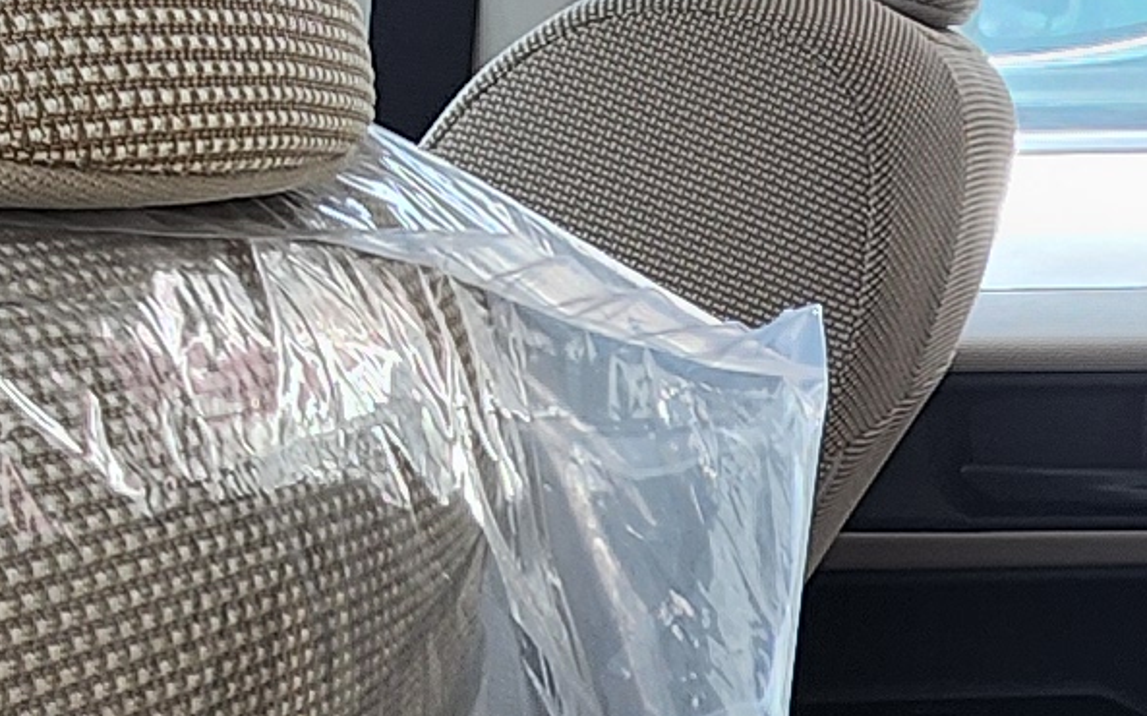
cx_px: 1133
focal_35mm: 93
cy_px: 757
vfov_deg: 13.8
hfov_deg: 21.6
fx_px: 2906
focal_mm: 2.2
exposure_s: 1/109
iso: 50
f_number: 2.2
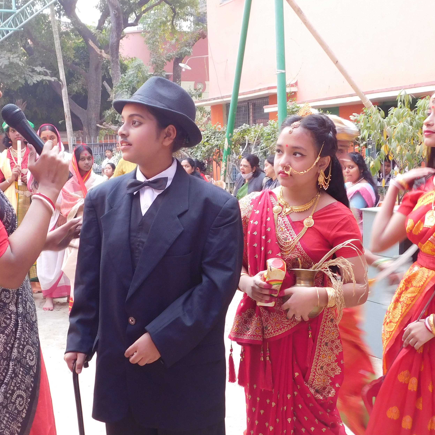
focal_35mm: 49
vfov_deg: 34.7
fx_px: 697
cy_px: 233
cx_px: 170
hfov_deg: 34.5
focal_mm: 5.3
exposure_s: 1/30
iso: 125
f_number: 3.2
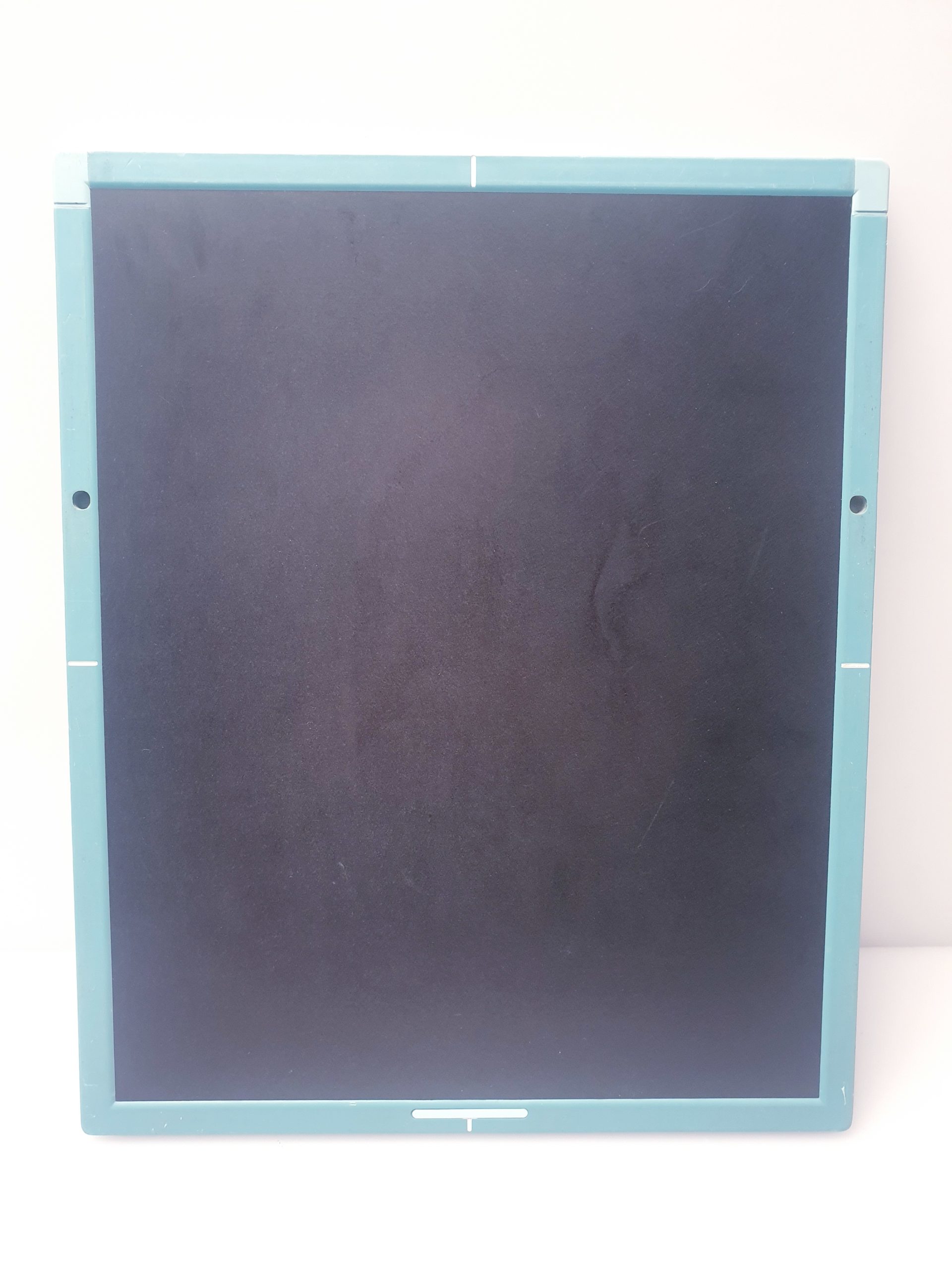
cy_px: 635
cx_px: 476
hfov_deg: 53.1
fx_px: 953
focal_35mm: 26
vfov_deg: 67.3
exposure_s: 1/50
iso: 160
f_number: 2.4
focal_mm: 4.3
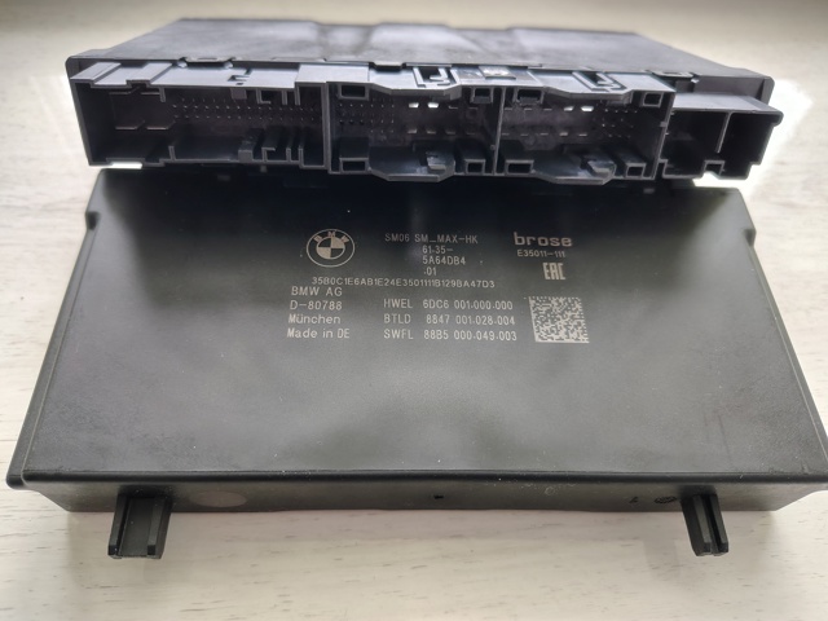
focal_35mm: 24
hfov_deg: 71.6
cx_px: 414
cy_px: 310
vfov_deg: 56.8
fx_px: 574
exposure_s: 1/100
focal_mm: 5.56
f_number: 1.8
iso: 1122
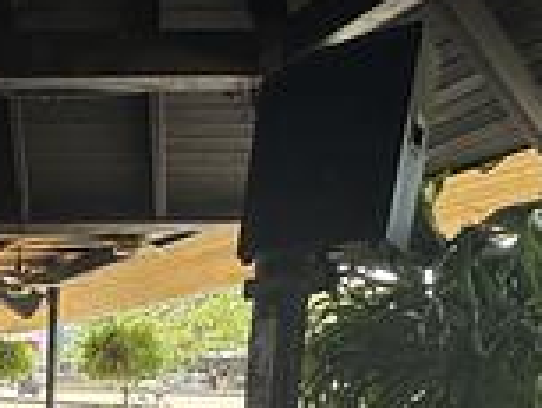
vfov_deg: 31.9
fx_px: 611
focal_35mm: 39
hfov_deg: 34.9
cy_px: 465
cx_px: -147
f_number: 2.2
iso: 40
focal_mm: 2.22
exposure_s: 1/191
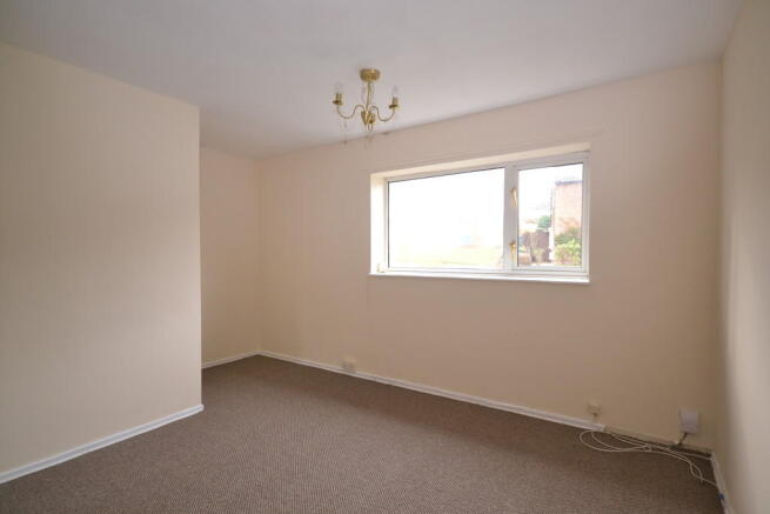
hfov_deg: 92.4
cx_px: 385
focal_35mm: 17
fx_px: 369
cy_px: 257
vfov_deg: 69.7
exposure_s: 1/60
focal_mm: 11.5
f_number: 4.2
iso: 640
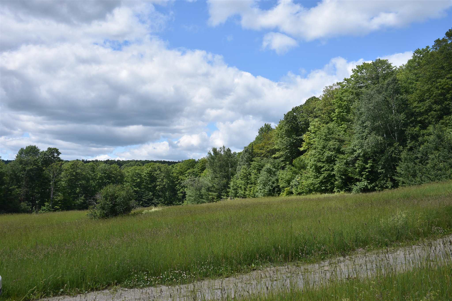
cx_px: 226
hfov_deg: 49.6
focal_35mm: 39
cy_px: 150
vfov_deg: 34.2
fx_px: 490
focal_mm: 26
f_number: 5.6
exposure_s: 1/250
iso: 100
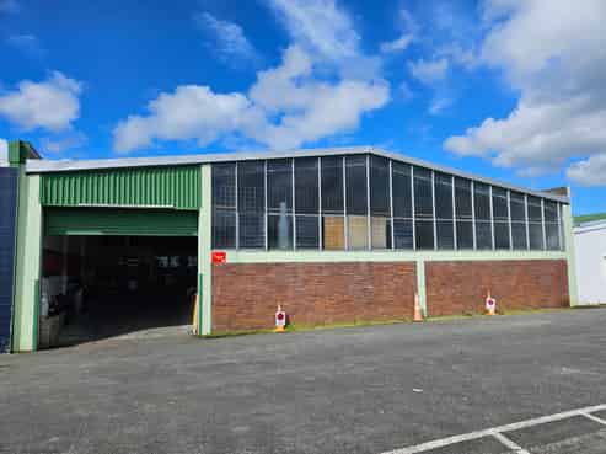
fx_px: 402
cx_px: 303
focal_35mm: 23
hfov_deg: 74.0
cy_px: 227
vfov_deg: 58.8
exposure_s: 1/2544
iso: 25
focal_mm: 5.4
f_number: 1.8
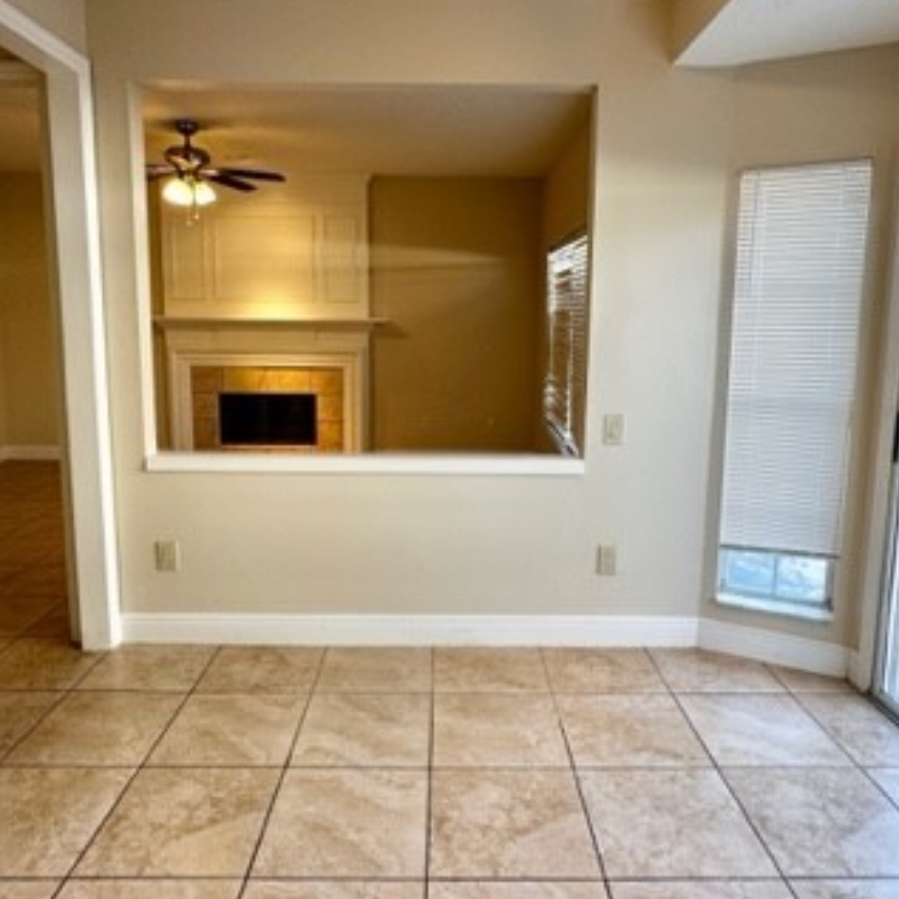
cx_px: 448
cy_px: 414
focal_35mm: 25
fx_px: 735
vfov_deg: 62.8
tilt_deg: -7.6
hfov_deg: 62.9
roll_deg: -1.3
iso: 80
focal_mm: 2.22
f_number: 2.2
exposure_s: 1/120
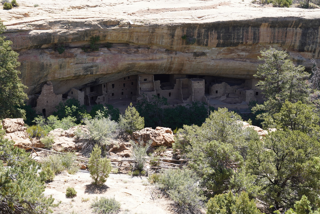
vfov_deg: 22.6
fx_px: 533
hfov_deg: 33.4
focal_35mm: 60
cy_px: 107
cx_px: 160
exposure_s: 1/100
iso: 250
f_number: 11
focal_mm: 60
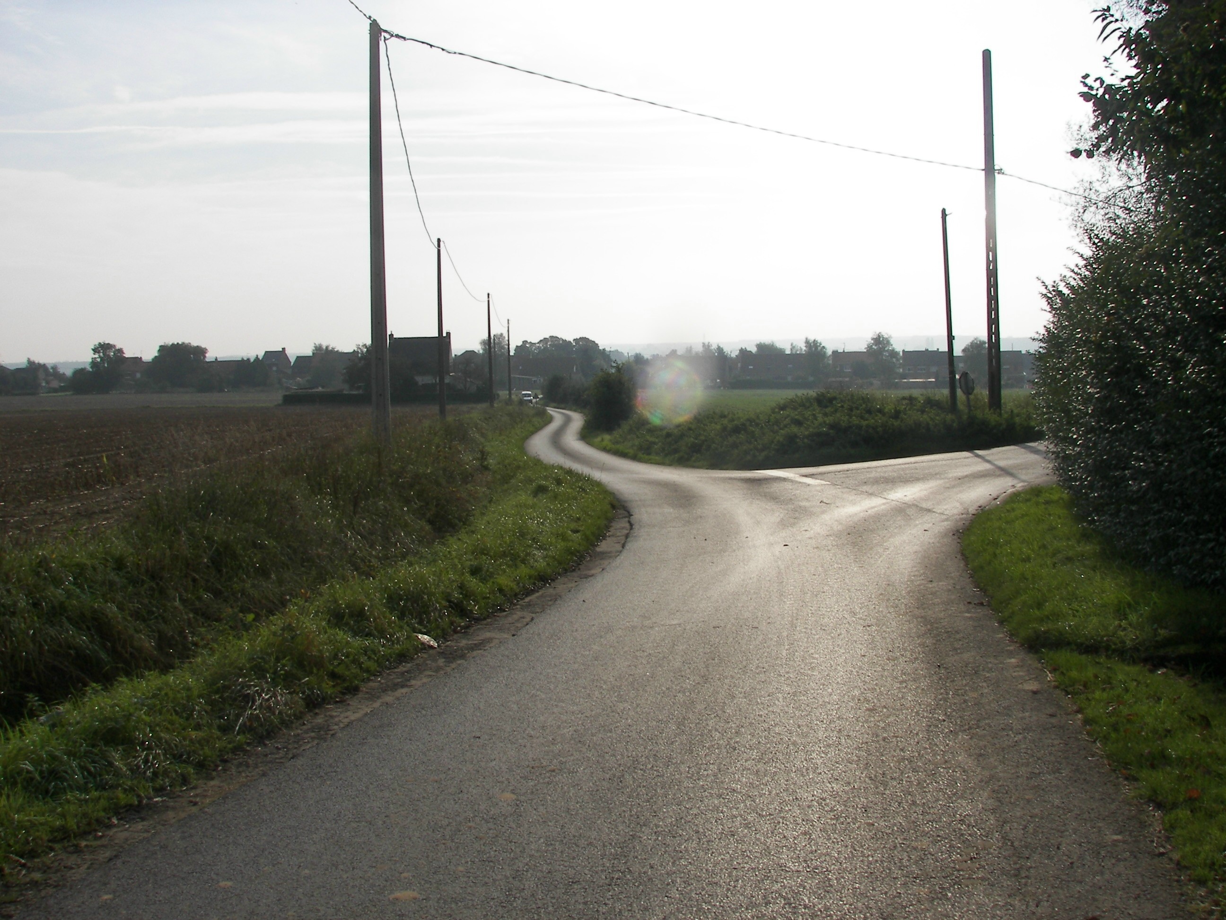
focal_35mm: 36
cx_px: 613
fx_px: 1275
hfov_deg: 51.4
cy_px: 460
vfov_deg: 39.7
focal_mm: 6
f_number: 5.6
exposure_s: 1/500
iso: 50
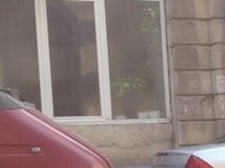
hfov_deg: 15.1
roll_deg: +1.8
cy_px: 166
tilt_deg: -0.8
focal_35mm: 120
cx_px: 345
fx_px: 779
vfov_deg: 12.2
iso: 50
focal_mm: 4.12
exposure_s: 1/208
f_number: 2.4
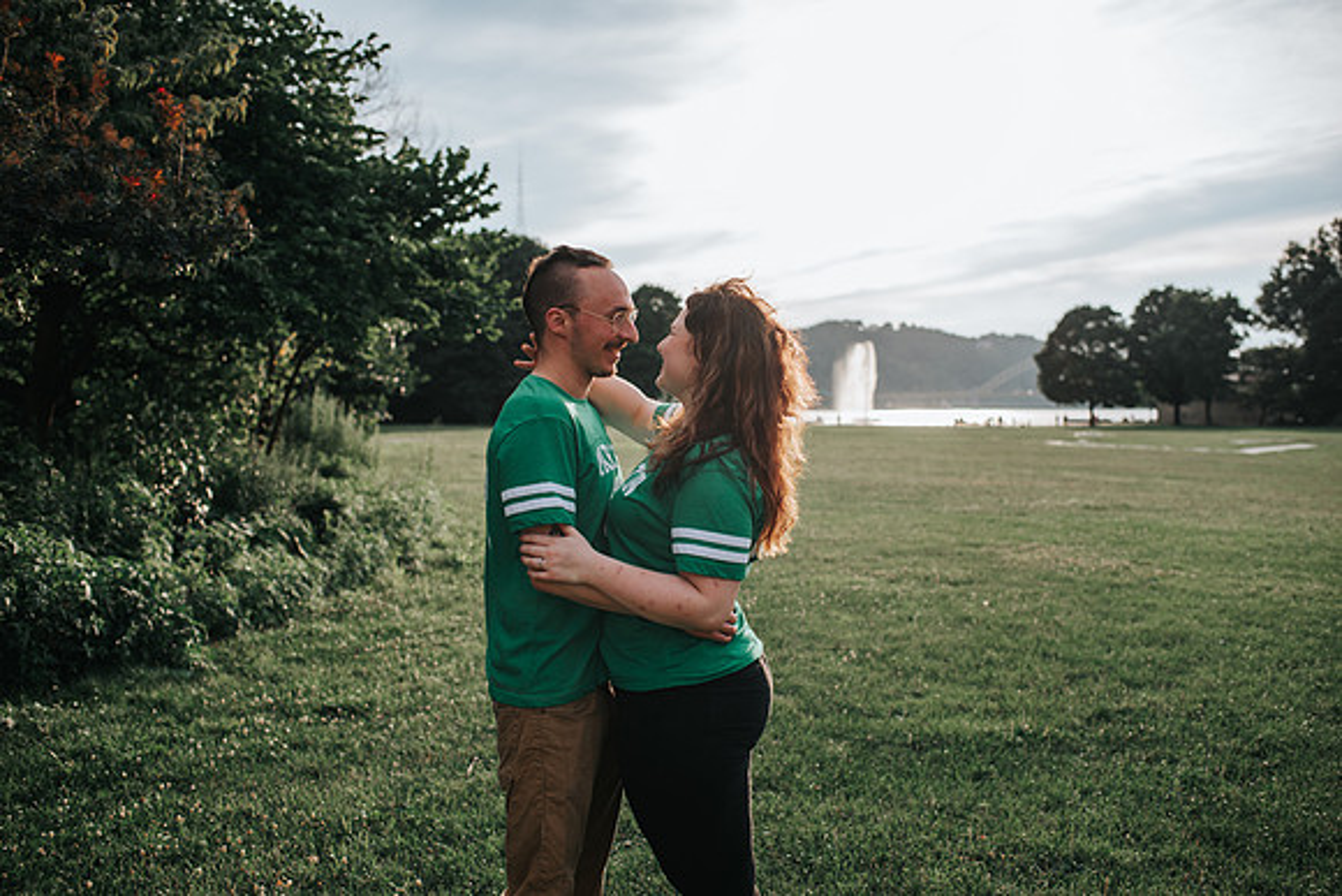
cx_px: 671
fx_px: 1305
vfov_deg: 37.9
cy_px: 448
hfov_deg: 54.4
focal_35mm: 35
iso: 100
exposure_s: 1/1000
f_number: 3.2
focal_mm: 35
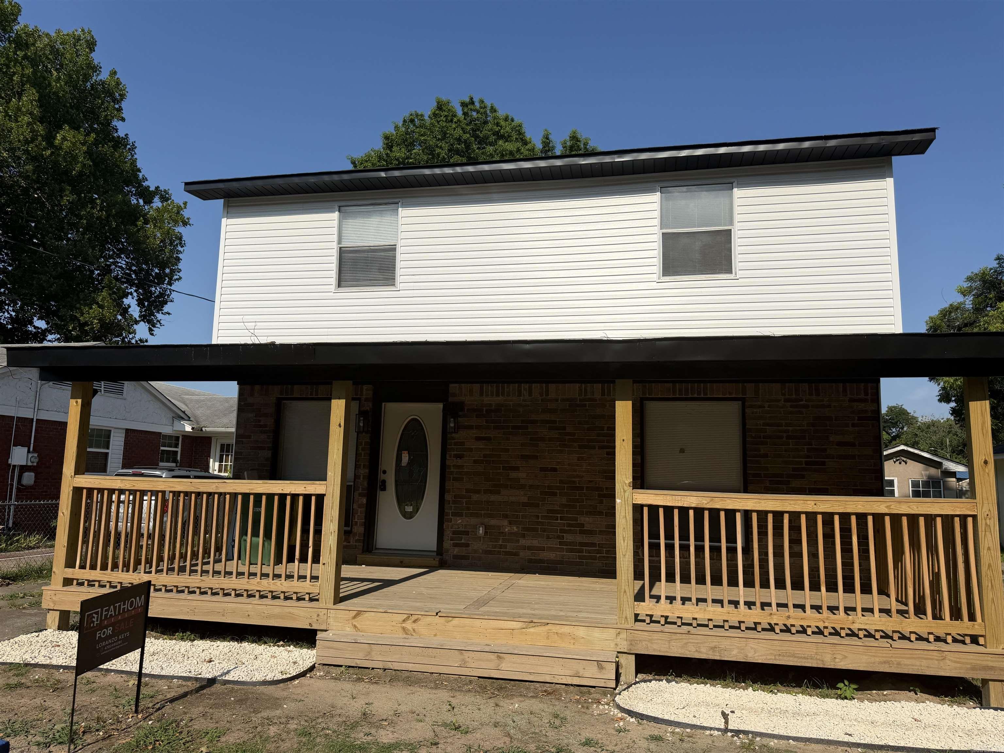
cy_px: 376
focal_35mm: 24
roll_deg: -0.6
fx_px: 696
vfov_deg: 56.8
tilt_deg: +9.4
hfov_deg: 71.6
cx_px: 502
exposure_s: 1/10309
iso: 80
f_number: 1.78
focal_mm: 6.76
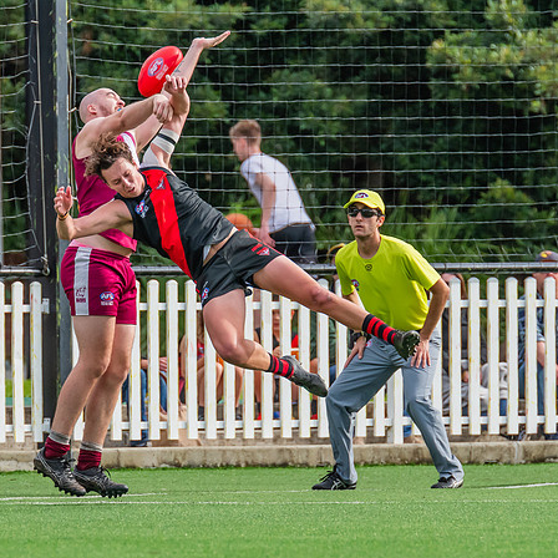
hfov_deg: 1.9
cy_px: 226
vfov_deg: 1.9
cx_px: 150
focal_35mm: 912
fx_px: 16632
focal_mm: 420
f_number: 6.3
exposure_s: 1/1250
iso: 800
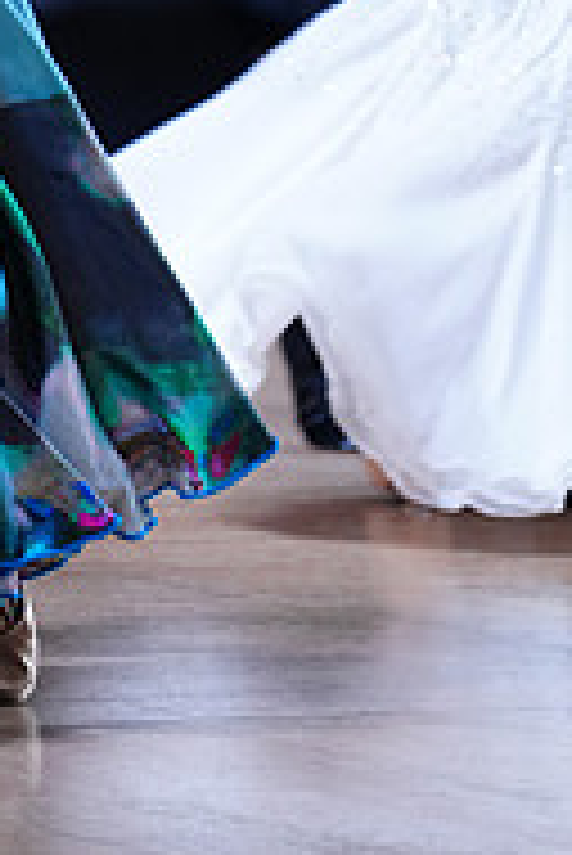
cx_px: -268
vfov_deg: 4.4
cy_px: -441
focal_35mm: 469
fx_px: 11157
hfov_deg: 2.9
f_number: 2.8
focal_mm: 154
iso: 800
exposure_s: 1/500
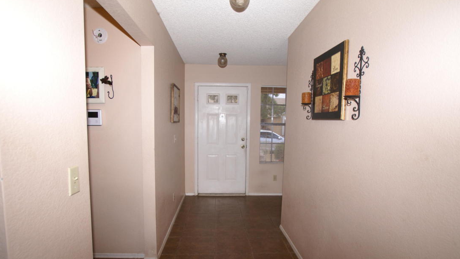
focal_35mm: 20
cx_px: 228
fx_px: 244
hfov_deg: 86.6
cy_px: 147
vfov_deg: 55.7
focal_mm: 12
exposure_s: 1/60
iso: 400
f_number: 5.6
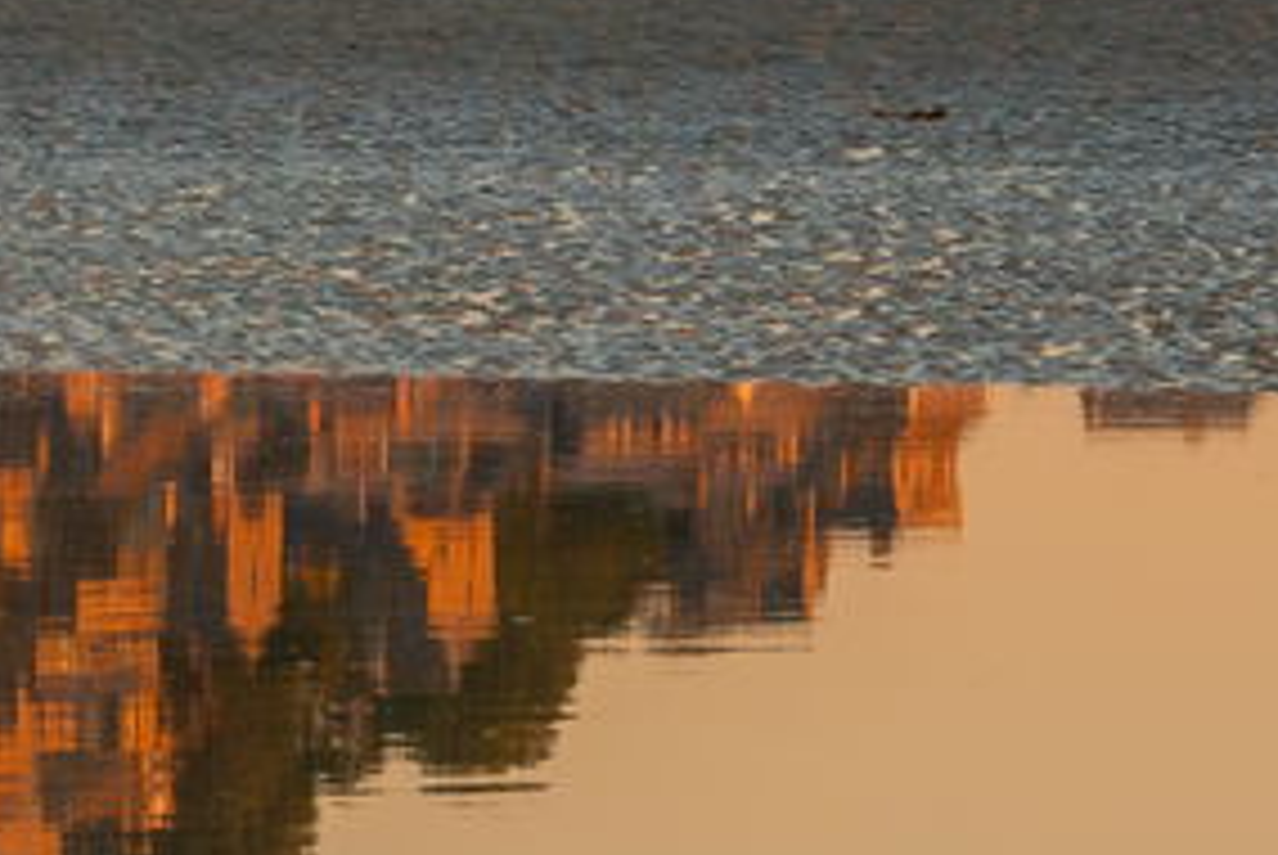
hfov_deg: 5.4
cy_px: 40
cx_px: -976
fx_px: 13433
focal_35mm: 378
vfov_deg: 3.6
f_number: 8
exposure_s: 1/125
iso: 500
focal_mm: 56
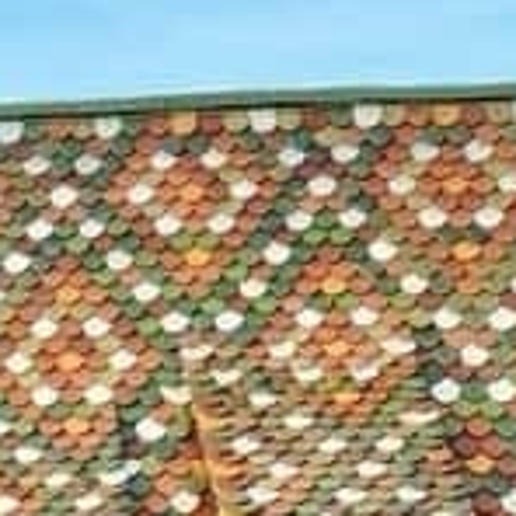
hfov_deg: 10.9
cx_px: -715
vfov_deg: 12.2
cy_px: 764
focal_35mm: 137
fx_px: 2310
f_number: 1.8
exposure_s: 1/180
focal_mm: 5.4
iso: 32
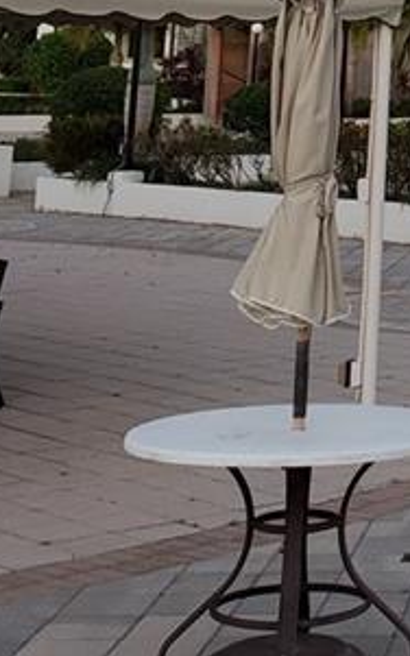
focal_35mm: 110
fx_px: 1968
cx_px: 792
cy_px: -405
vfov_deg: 16.7
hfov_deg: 10.9
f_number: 2.4
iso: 80
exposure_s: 1/120
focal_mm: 4.3
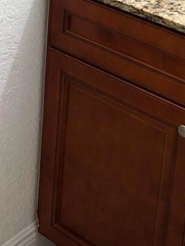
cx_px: 73
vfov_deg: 19.9
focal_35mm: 91
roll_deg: -4.5
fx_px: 648
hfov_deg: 16.2
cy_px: -68
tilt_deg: -15.9
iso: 50
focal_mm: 4
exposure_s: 1/120
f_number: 1.8
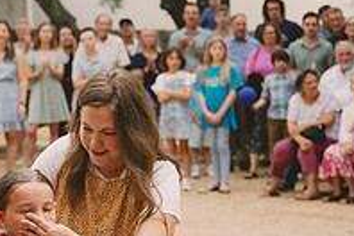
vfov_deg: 10.1
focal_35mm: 135
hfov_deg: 15.0
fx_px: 1327
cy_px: 212
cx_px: 20
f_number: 2.8
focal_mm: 46
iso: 250
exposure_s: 1/640
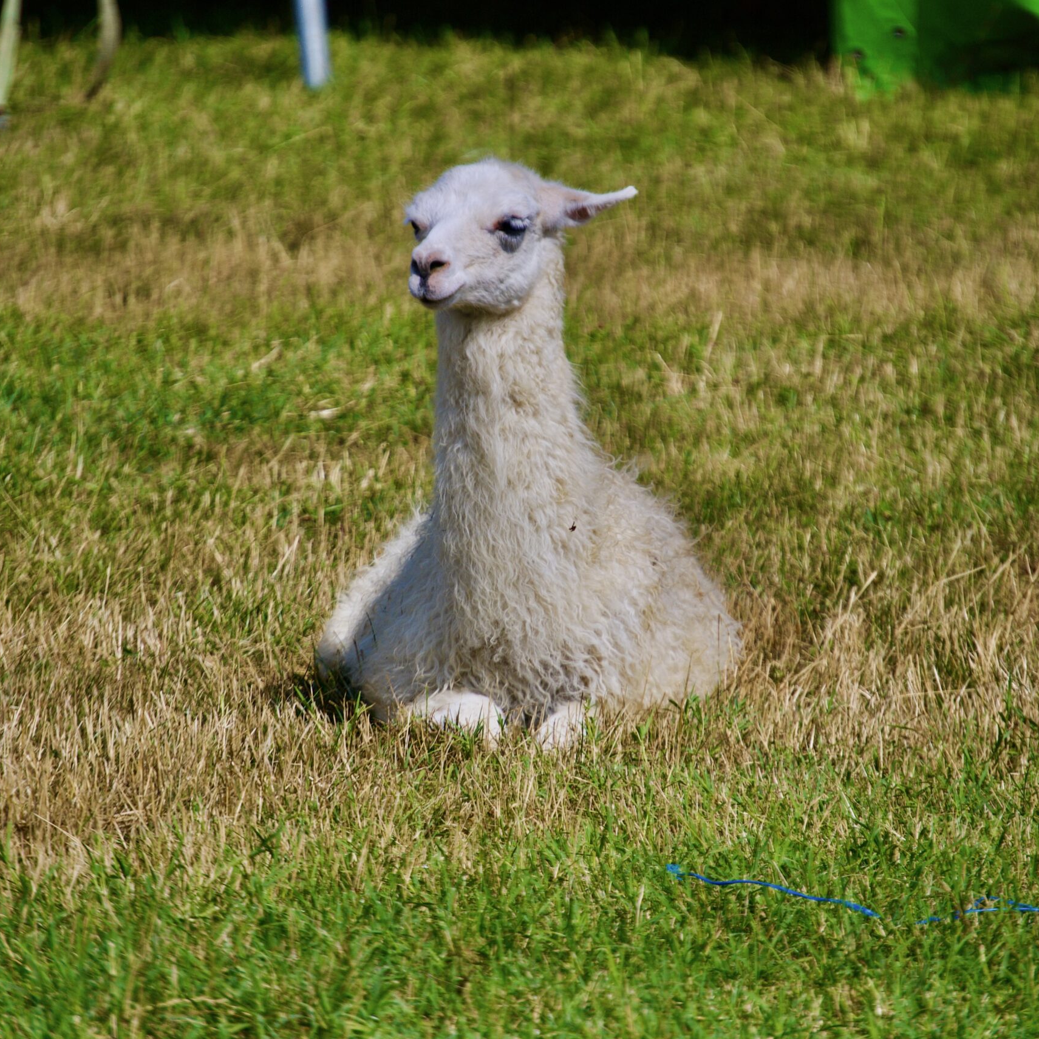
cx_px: 498
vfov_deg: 4.6
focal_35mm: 382
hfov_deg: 4.6
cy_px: 520
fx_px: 12972
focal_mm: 200
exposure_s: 1/800
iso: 100
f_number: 5.6
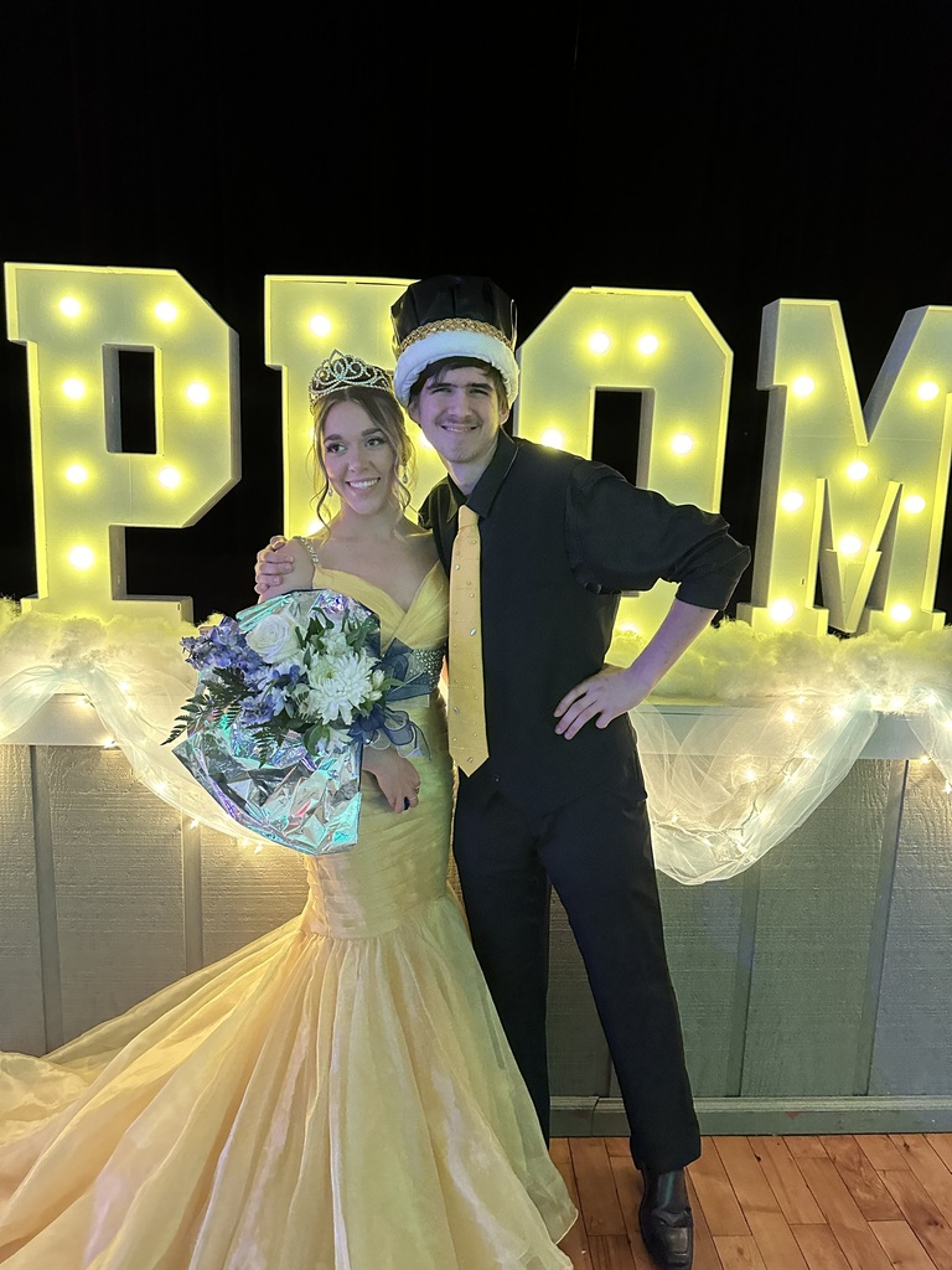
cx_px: 476
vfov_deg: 71.6
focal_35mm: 24
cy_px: 635
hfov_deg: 56.8
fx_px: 880
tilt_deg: -9.2
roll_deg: -2.1
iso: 1000
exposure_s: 1/30
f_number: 1.78
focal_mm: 6.86
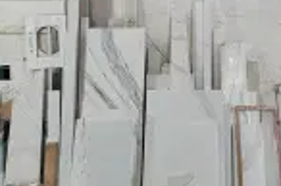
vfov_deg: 33.3
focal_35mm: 40
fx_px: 312
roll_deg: +1.0
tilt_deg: +0.2
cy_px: 90
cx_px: 244
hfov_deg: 44.8
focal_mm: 2.22
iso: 80
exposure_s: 1/120
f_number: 2.2
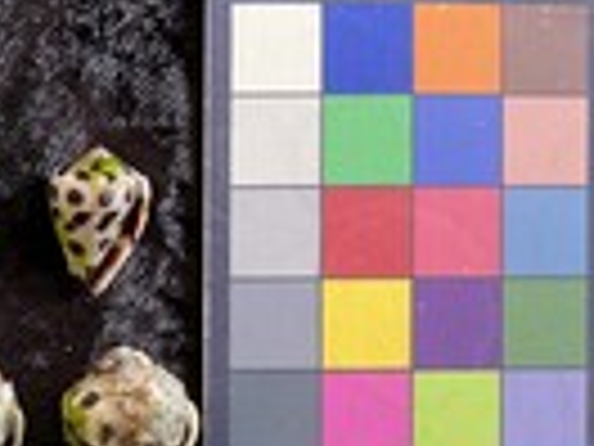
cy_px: 354
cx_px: -130
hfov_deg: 23.1
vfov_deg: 19.0
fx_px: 1321
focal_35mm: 77
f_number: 1.8
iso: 250
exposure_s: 1/60
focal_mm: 3
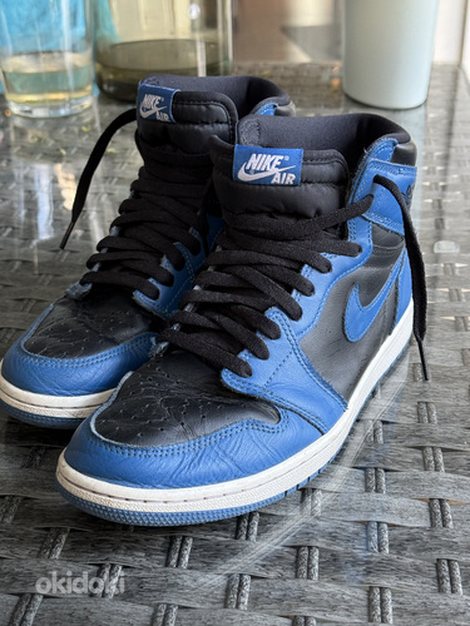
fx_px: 869
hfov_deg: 30.3
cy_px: 313
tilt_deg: -27.4
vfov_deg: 39.7
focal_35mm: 48
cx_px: 235
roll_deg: +1.7
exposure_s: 1/33
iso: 250
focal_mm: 6.76
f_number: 1.78
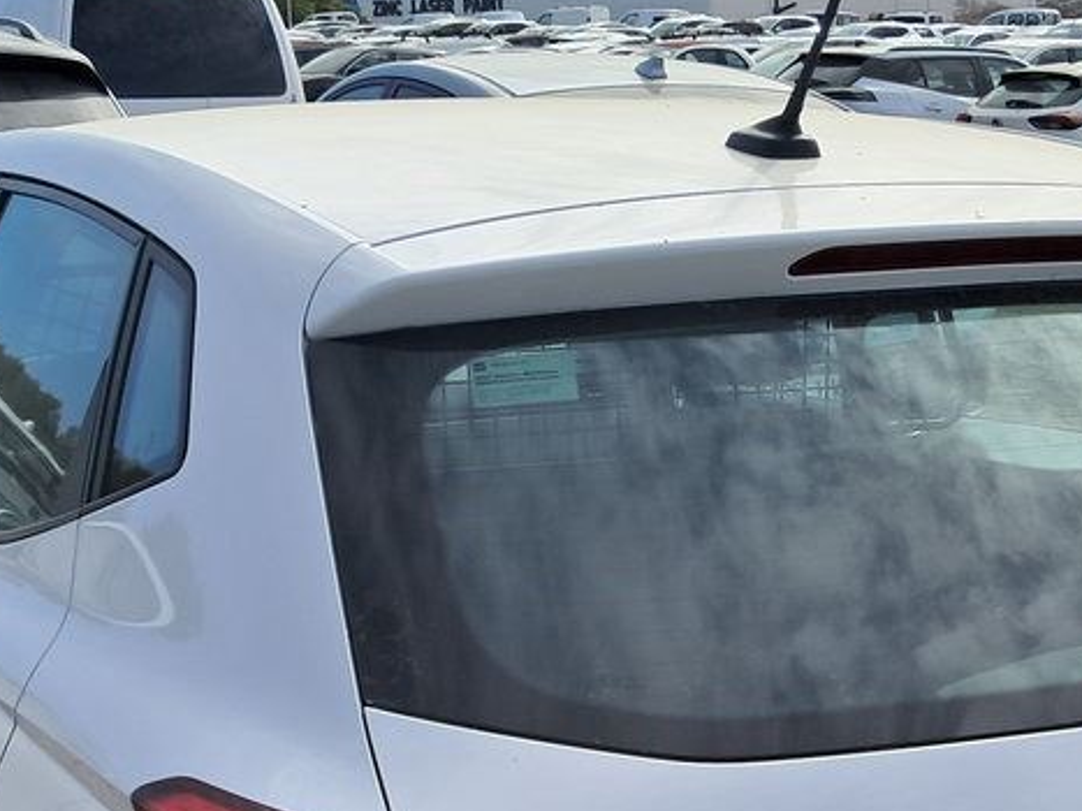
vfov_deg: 18.9
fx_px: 2312
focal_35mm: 74
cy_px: 938
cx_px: 633
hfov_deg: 26.3
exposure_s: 1/643
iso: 50
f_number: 1.8
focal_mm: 4
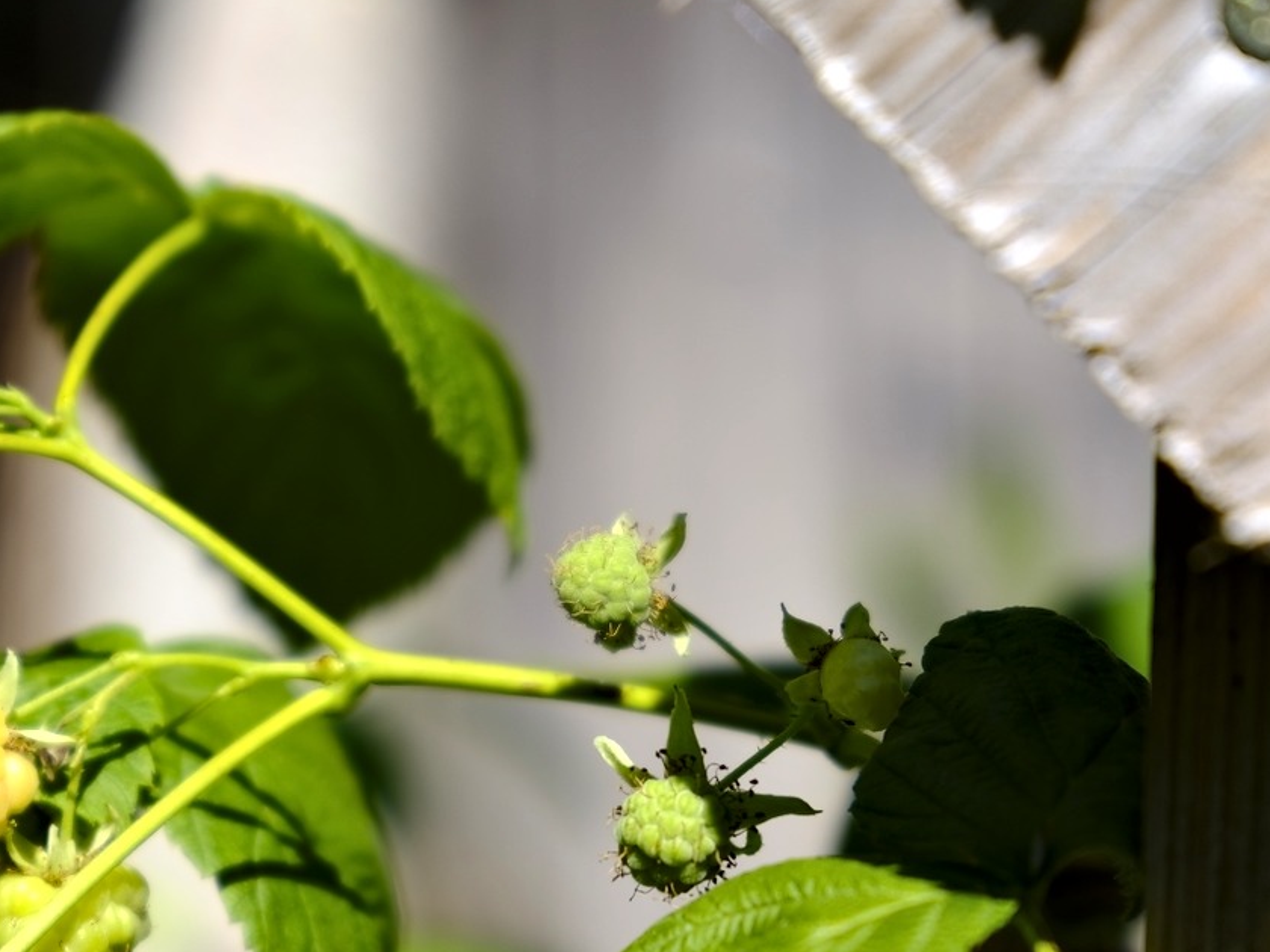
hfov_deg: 15.0
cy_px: 731
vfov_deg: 11.3
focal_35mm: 131
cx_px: 390
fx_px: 4806
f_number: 5.6
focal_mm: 70
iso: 100
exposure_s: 1/280
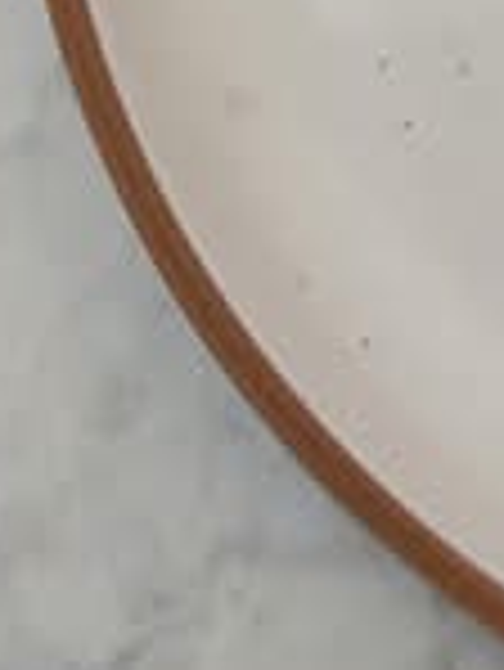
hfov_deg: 10.2
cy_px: -425
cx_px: 1174
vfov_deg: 14.1
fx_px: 2481
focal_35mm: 128
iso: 64
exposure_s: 1/60
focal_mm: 5.96
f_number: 1.6
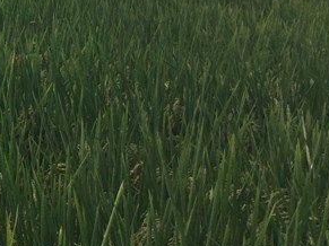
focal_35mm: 109
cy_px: 79
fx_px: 1036
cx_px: -216
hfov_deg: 16.0
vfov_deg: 13.5
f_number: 2.4
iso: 25
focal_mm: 3.3
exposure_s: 1/1481
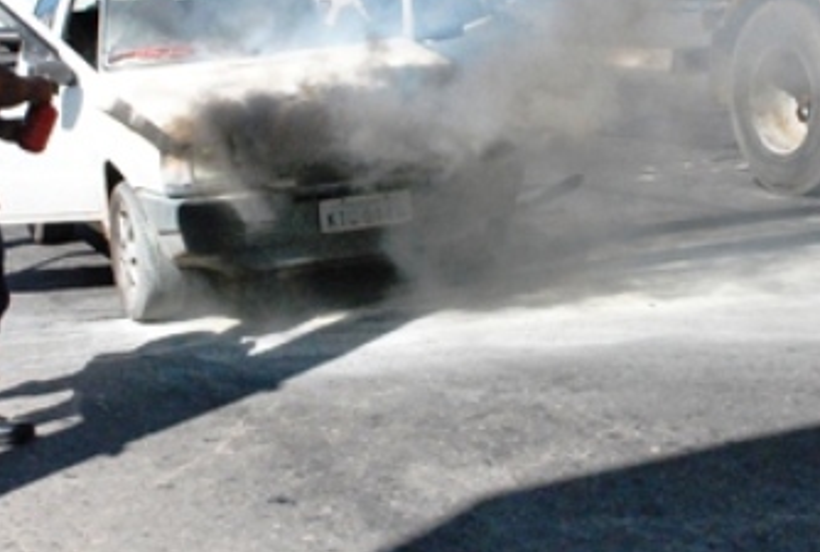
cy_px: 196
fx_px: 1805
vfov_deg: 17.4
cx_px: 427
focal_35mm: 79
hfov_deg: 25.6
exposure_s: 1/800
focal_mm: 22
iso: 1600
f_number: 14
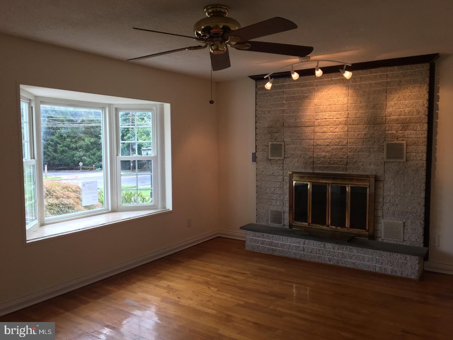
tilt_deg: -3.7
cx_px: 226
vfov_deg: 48.2
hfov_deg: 61.7
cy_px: 170
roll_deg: -0.2
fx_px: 380
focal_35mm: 29
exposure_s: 1/120
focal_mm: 4.15
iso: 40
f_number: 2.2
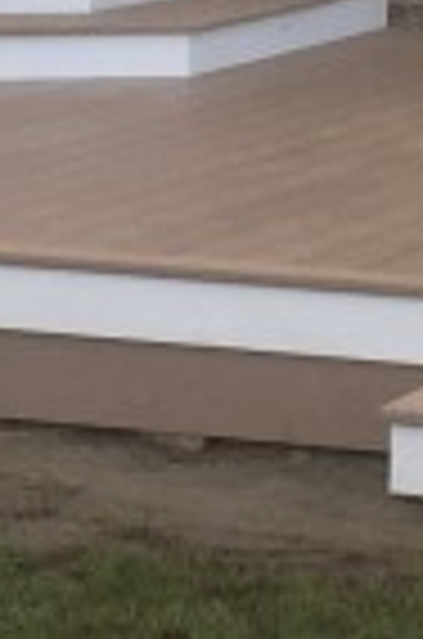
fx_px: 4073
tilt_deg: -0.8
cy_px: -50
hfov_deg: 5.9
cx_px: 76
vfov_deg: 8.9
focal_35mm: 230
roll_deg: -2.4
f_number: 2.2
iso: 32
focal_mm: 4.15
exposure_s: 1/309
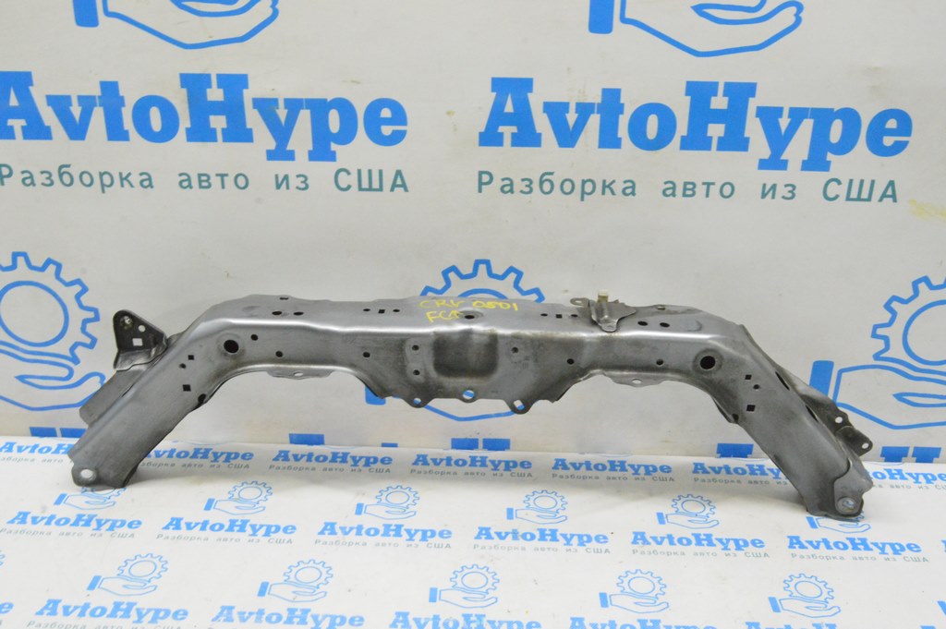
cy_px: 314
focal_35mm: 36
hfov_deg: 53.2
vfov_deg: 36.8
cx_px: 473
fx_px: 945
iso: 6400
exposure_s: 1/15
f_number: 20
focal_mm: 24
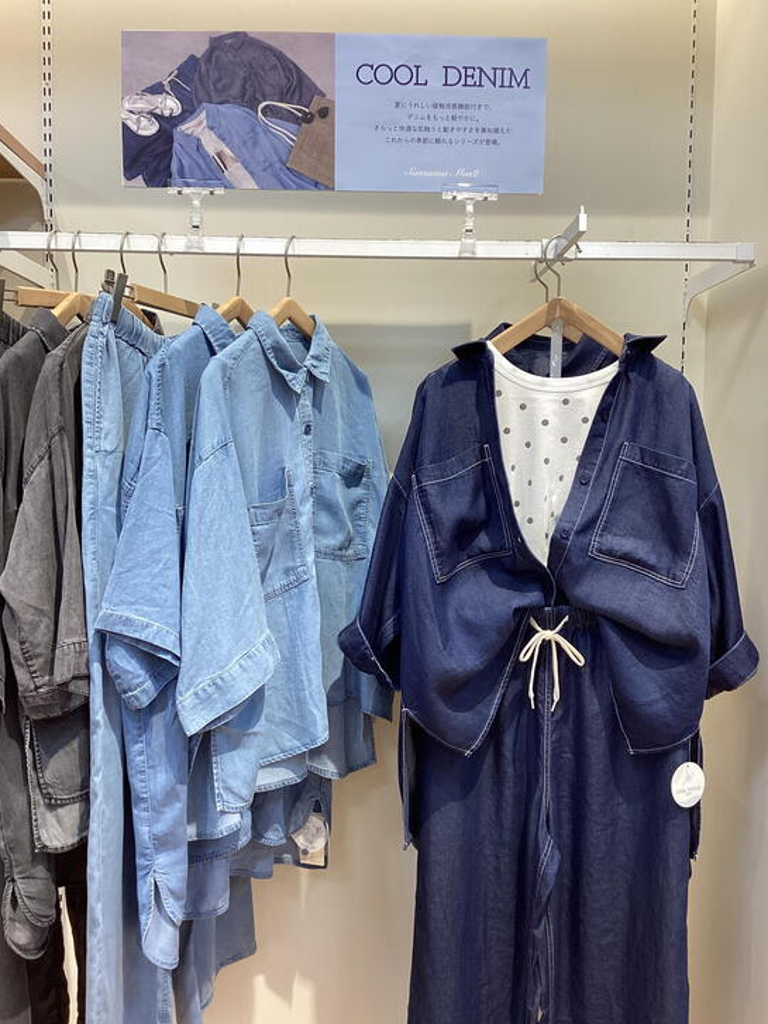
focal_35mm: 32
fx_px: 947
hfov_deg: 44.1
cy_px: 513
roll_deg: -0.4
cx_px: 377
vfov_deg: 56.8
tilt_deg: -4.1
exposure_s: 1/120
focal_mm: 3.3
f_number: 2.4
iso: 80
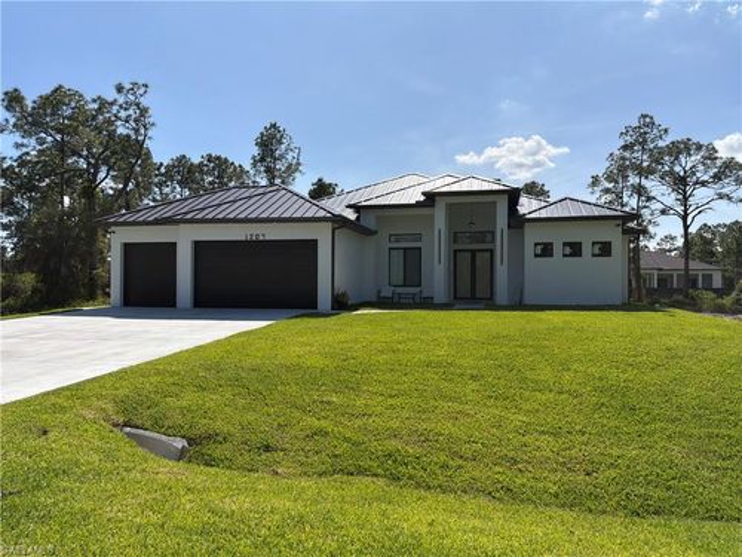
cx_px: 371
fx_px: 514
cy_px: 278
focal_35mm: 24
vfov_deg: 56.8
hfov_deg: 71.6
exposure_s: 1/10309
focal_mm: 6.76
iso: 100
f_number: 1.78
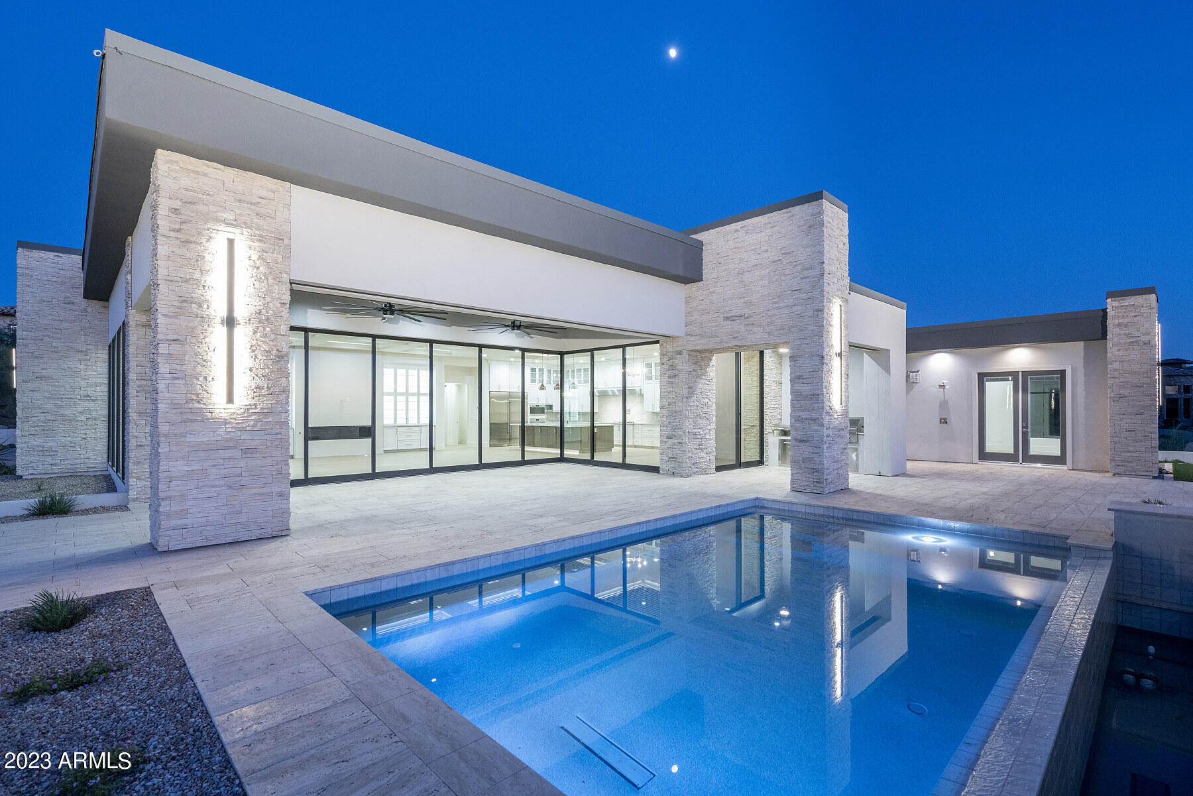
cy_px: 398
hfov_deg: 96.7
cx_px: 596
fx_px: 530
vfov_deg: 73.8
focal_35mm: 16
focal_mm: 16
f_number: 6.3
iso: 1250
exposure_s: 1/10
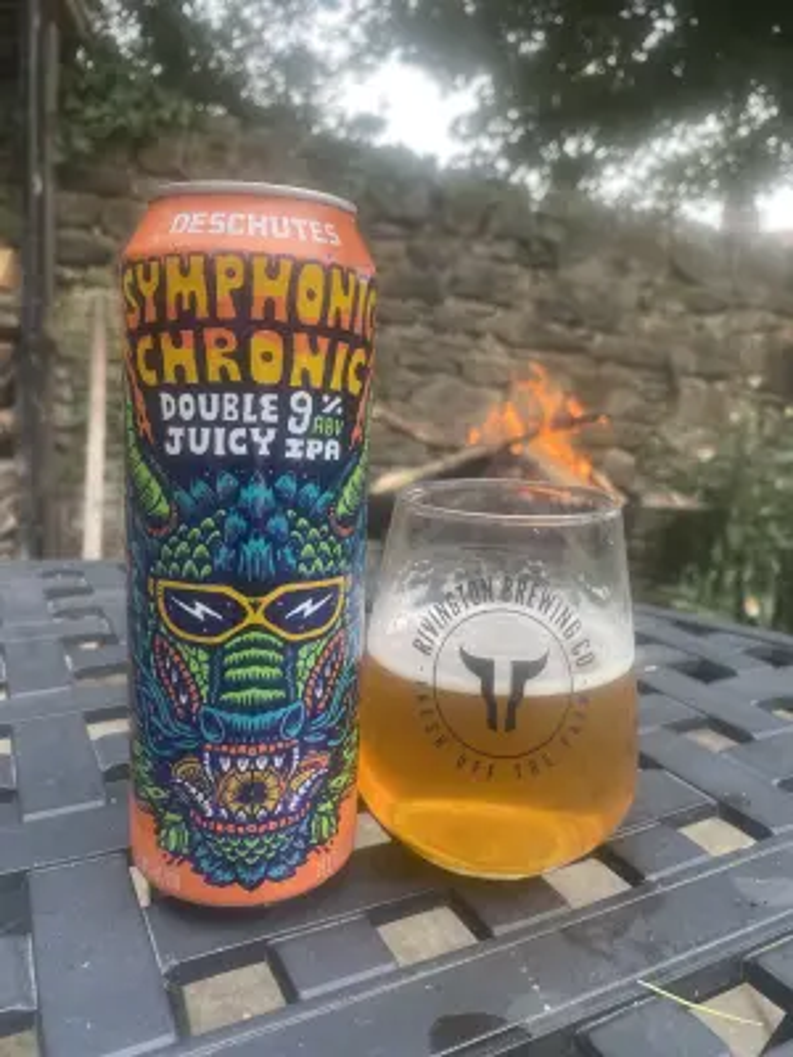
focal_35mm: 26
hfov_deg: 53.1
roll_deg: -0.1
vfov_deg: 67.3
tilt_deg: -9.3
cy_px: 528
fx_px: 794
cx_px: 396
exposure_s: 1/122
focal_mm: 4.25
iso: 100
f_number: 1.8
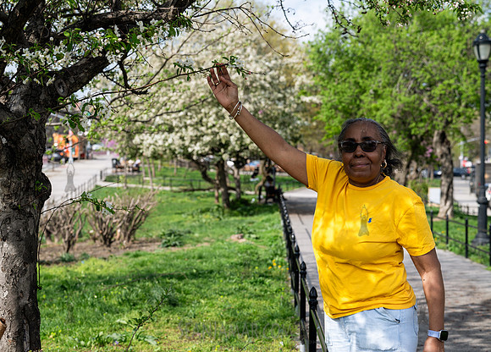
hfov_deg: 32.1
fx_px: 853
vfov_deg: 23.3
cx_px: 226
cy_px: 176
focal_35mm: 61
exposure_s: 1/500
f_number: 4.5
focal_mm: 58
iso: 100
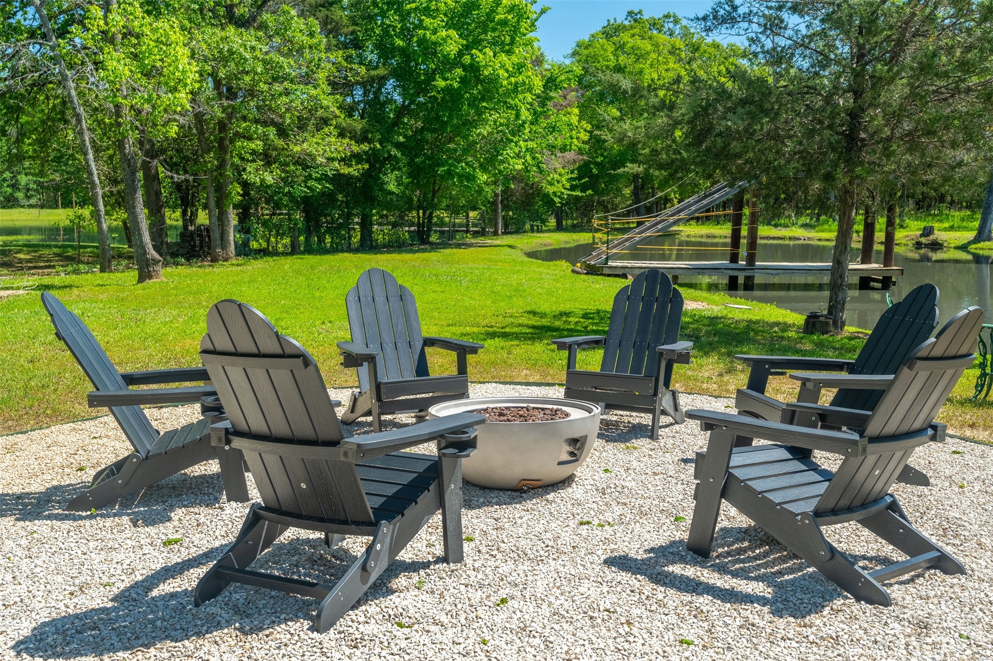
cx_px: 496
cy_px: 330
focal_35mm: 34
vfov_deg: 38.3
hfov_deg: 55.1
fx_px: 951
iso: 640
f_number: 8
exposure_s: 1/2000
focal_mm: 34.5
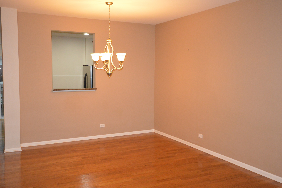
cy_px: 94
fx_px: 282
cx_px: 141
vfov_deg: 36.8
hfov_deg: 53.2
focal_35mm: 36
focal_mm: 24
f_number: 4.5
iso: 2500
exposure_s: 1/60
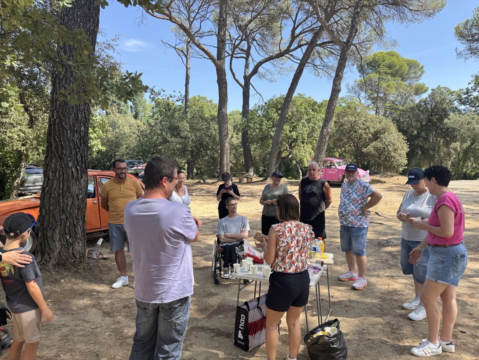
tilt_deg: -2.4
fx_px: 346
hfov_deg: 69.4
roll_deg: +0.6
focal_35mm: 25
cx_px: 240
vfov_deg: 54.9
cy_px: 187
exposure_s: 1/1112
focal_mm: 6.76
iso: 80
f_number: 1.78
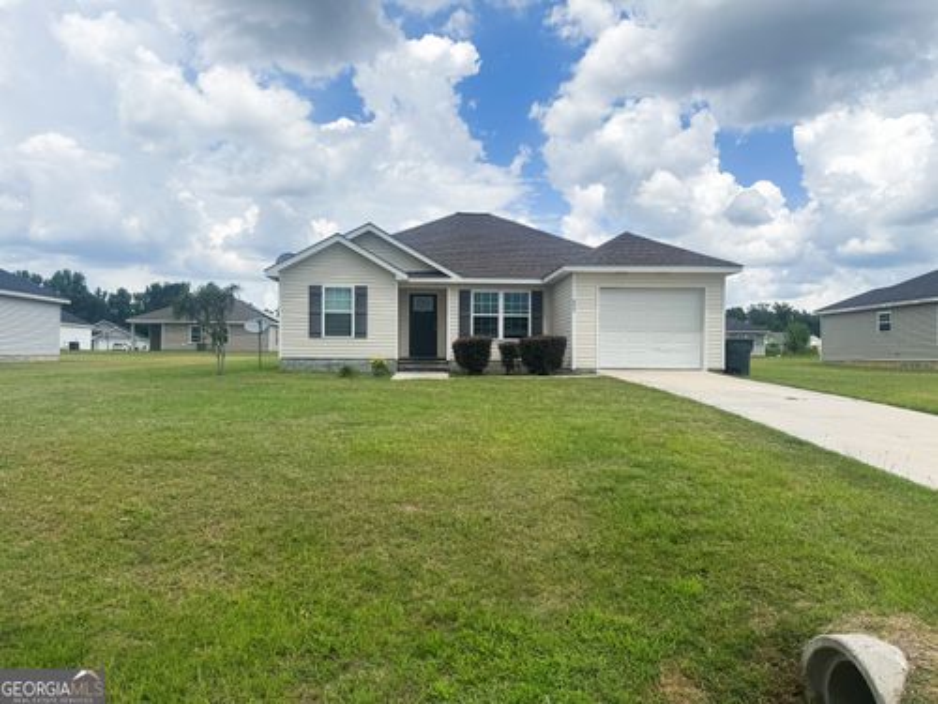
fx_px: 650
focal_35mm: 24
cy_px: 352
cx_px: 469
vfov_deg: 56.8
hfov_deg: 71.6
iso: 80
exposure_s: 1/6400
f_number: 1.8
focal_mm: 6.76
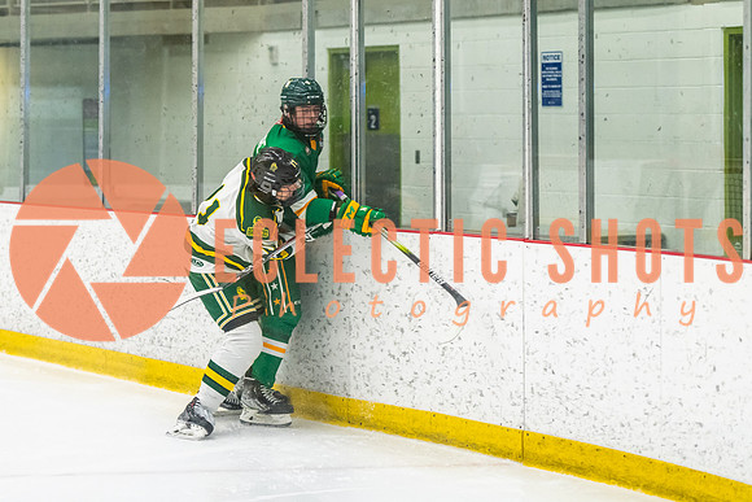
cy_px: 231
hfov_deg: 18.1
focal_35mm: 113
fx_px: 2353
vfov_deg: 12.2
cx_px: 320
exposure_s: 1/800
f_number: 2.8
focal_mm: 90
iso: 3200
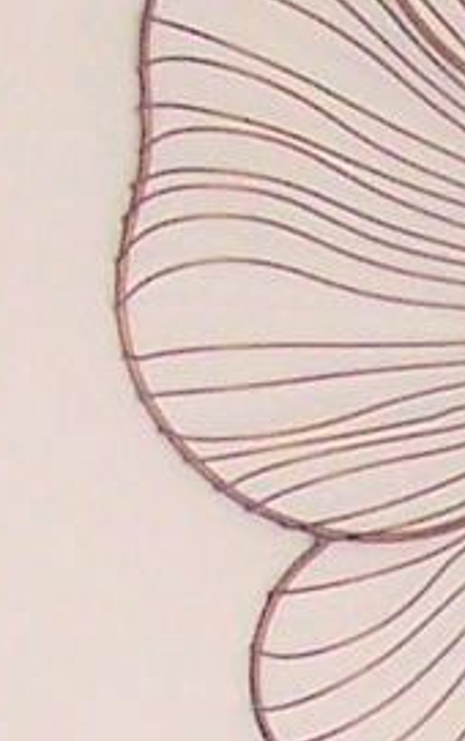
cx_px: 795
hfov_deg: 4.3
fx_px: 6148
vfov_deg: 6.8
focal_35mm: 304
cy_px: 1181
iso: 140
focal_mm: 6.3
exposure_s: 1/125
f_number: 2.8
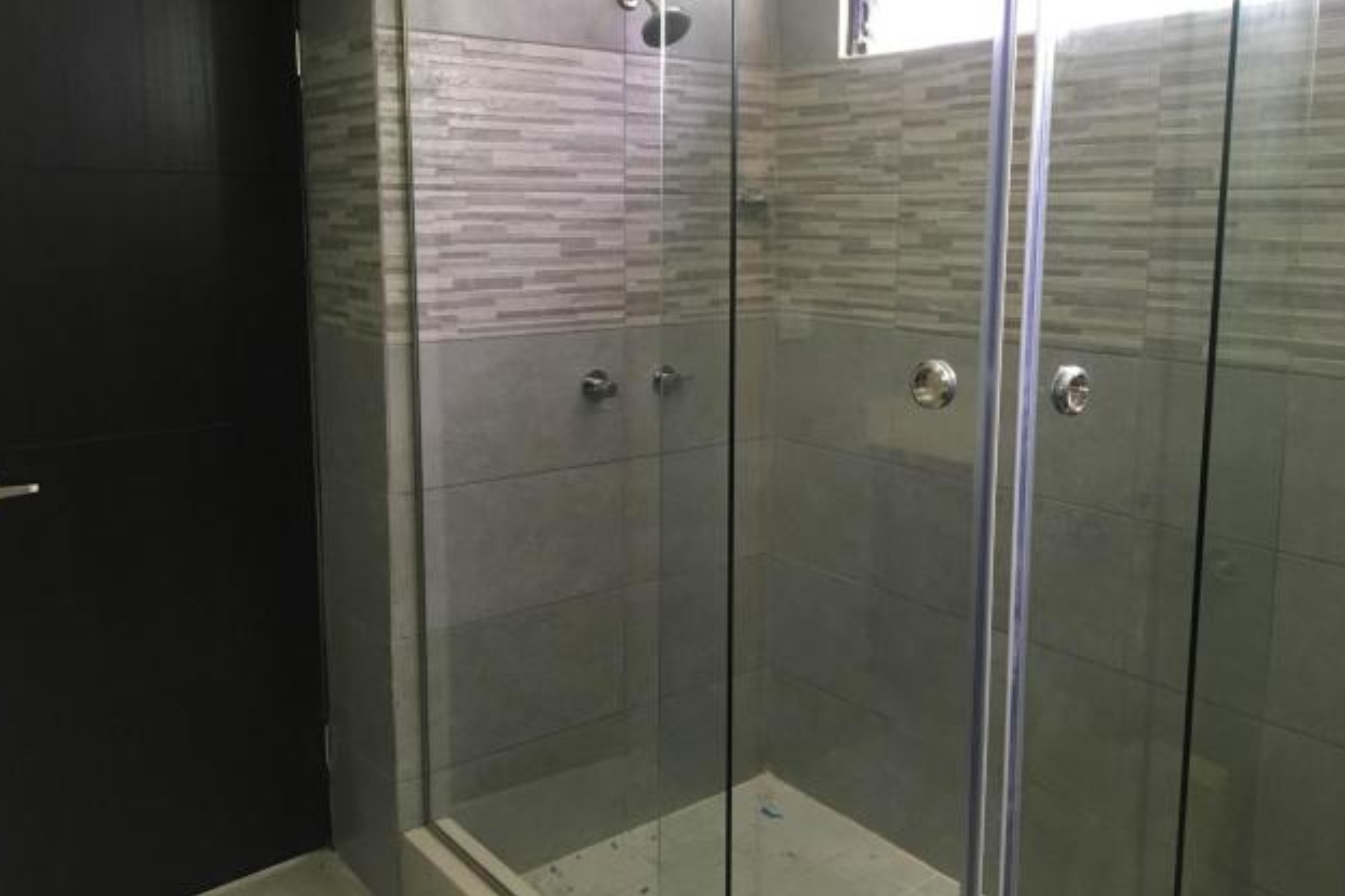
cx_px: 663
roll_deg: +0.7
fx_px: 1158
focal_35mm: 31
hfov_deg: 60.3
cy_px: 380
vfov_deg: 42.2
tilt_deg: -8.7
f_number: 2.2
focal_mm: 4.15
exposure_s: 1/30
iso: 125
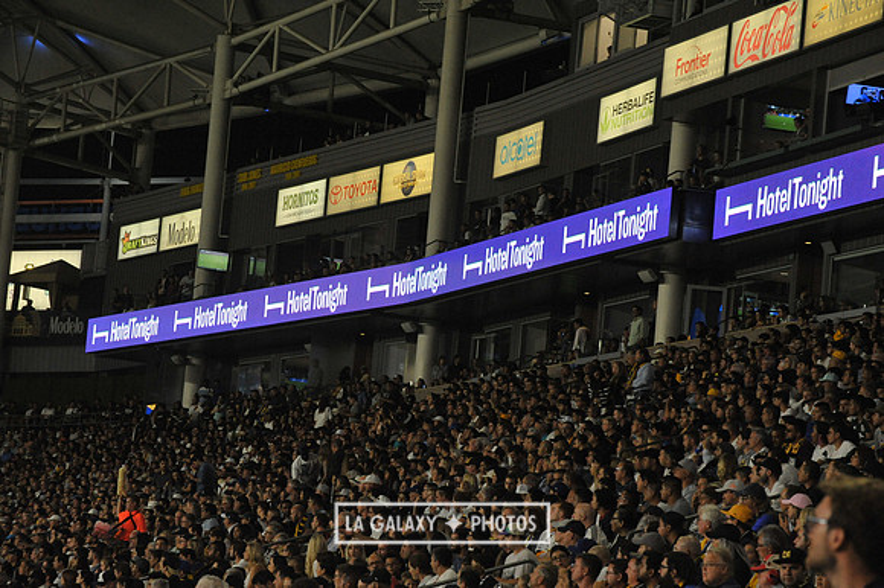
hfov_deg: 13.7
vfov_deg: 9.1
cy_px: 294
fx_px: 3681
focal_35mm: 150
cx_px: 442
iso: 3200
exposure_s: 1/320
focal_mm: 150
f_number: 9
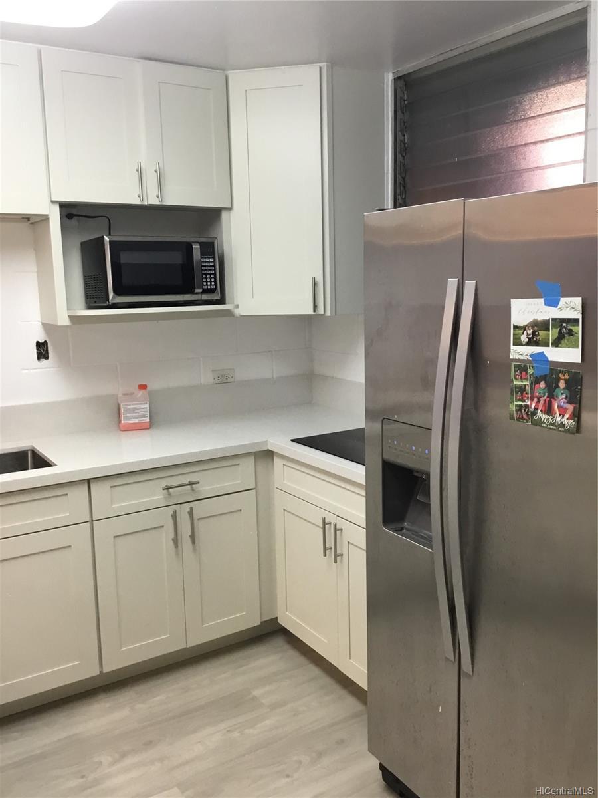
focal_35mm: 31
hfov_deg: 45.4
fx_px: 714
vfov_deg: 58.4
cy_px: 399
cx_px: 299
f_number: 2.4
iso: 80
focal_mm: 3.3
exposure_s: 1/33
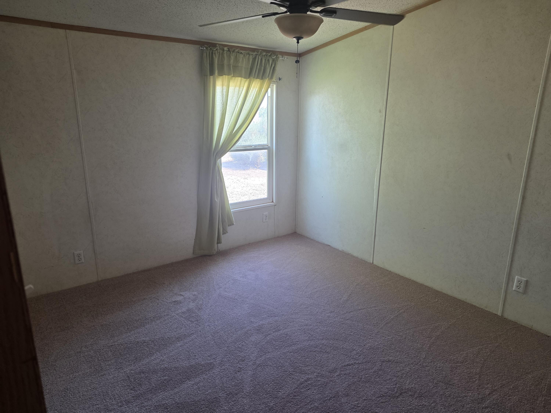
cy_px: 206
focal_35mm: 23
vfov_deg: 58.9
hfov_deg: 73.9
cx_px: 276
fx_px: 366
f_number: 1.7
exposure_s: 1/120
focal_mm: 6.25
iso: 160
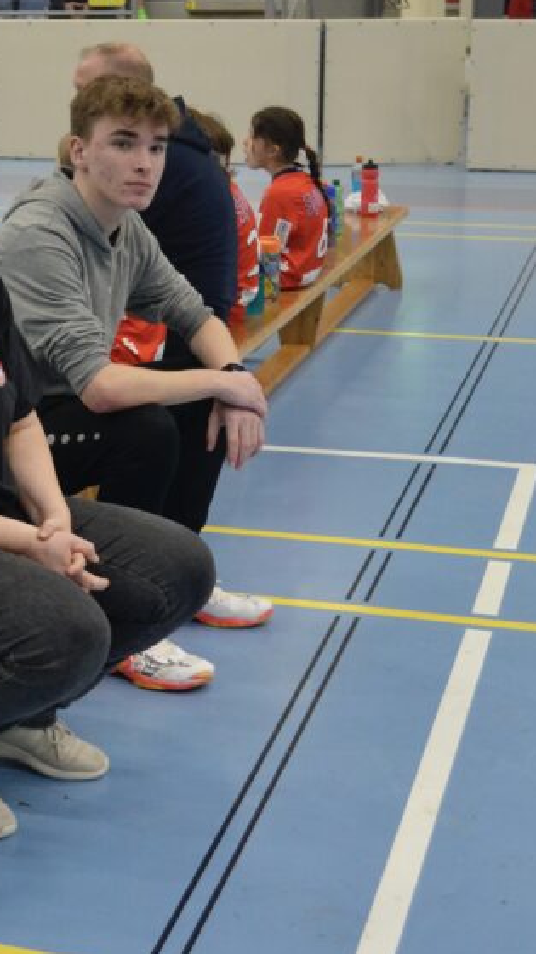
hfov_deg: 18.7
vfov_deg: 33.3
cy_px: 395
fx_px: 1594
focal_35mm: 63
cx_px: 29
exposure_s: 1/200
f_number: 4
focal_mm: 22
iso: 1600
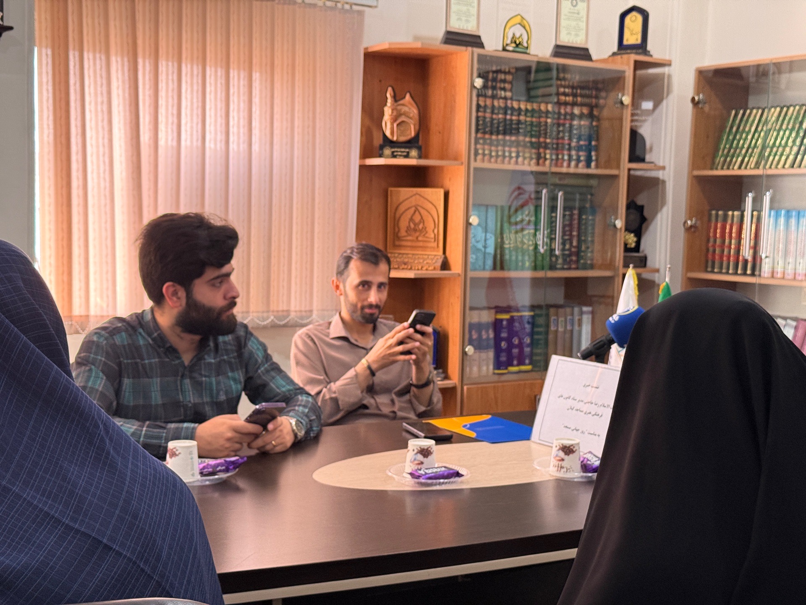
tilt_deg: -5.0
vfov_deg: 30.3
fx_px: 1118
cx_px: 403
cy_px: 302
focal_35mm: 48
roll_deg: -1.7
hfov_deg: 39.7
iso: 80
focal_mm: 6.76
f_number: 1.78
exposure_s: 1/71
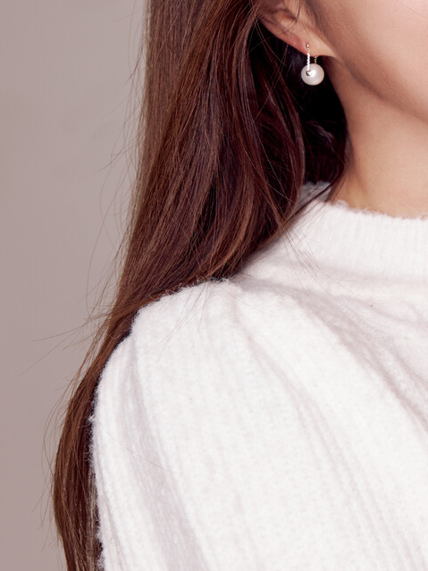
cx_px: 380
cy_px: 129
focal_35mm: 132
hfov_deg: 11.2
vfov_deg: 14.9
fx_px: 2177
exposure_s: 1/125
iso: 400
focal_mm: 43
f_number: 5.6
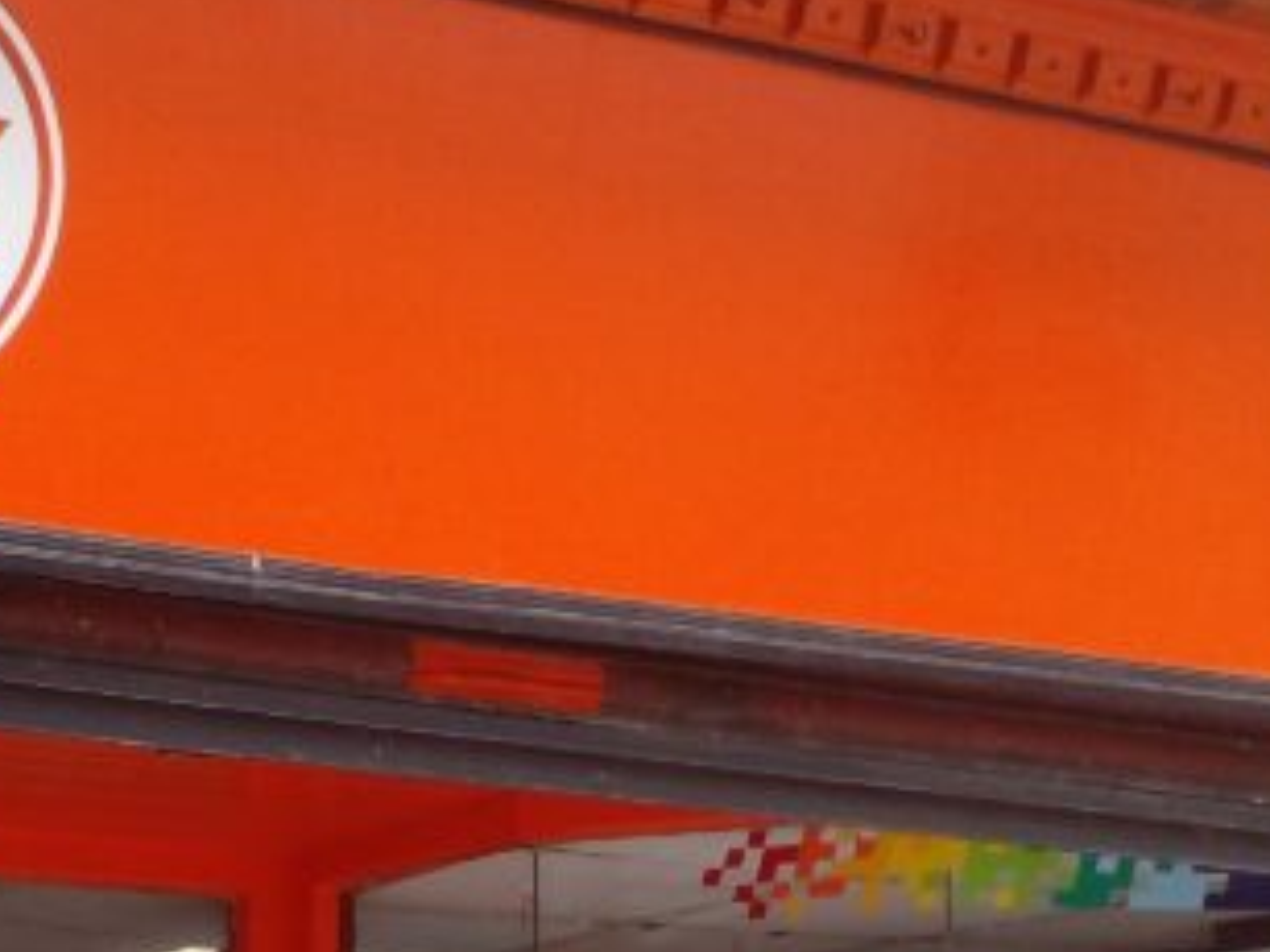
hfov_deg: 21.1
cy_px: 1097
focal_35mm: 90
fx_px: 3301
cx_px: 4
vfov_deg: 15.9
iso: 40
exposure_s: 1/149
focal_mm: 3.6
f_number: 1.9
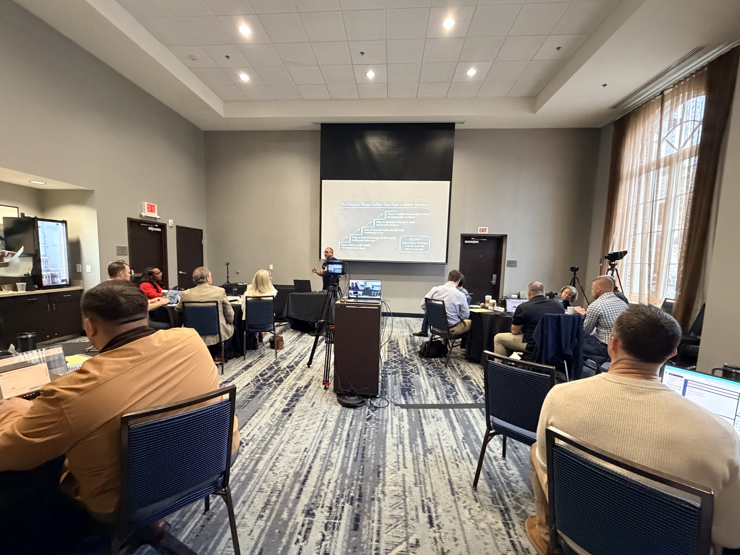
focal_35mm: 15
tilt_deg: -5.8
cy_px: 292
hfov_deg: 98.2
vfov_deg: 81.7
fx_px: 321
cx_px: 367
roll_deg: -1.1
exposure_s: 1/60
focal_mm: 2.22
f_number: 2.2
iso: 800
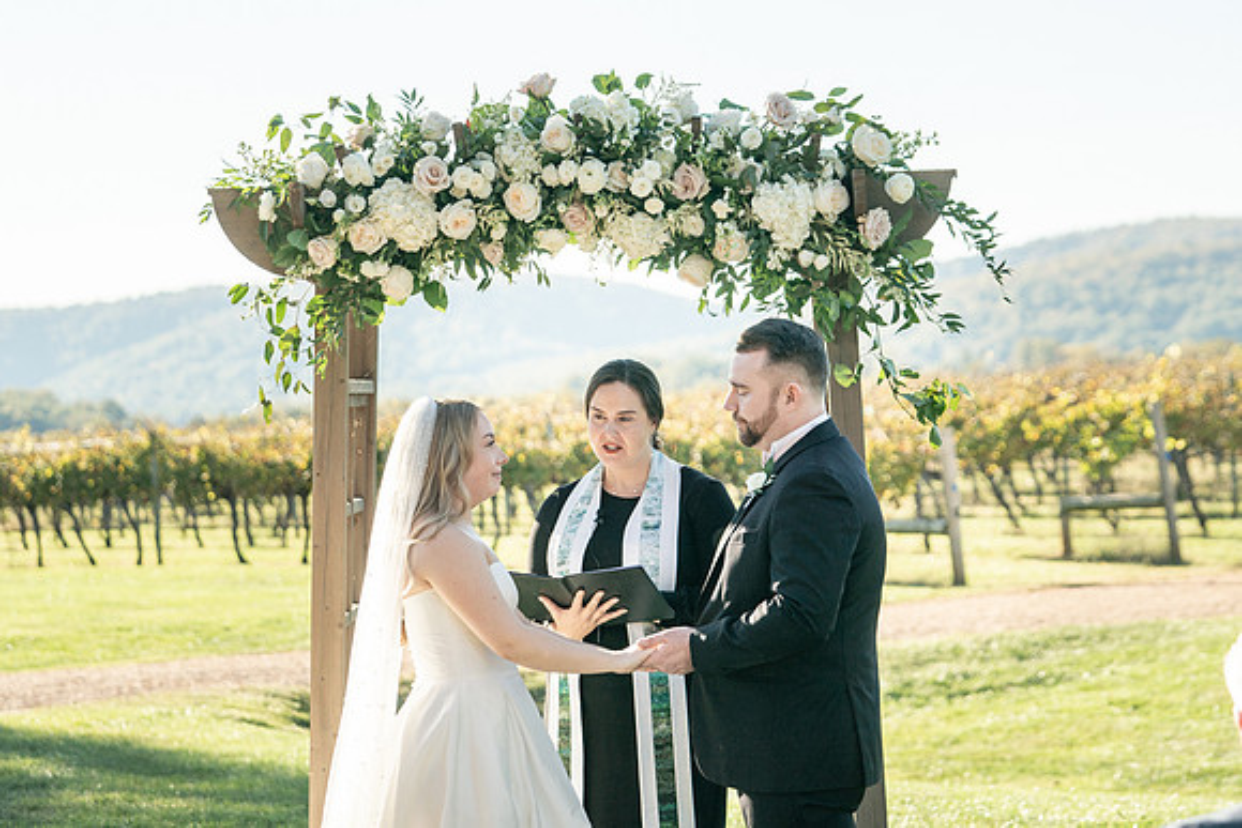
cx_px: 657
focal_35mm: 106
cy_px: 332
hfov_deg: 19.3
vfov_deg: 12.9
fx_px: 3653
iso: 100
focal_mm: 86
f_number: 4
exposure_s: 1/640
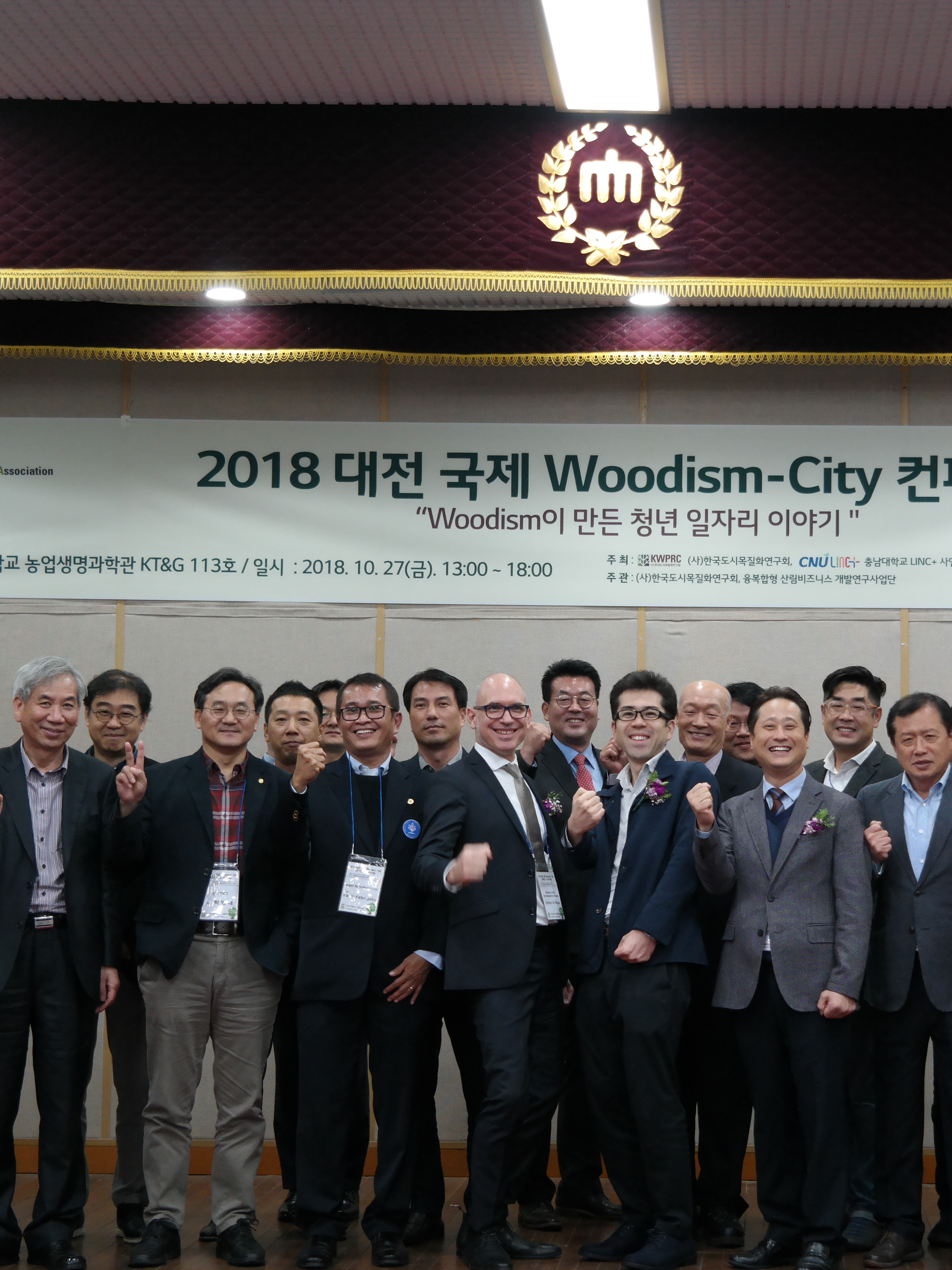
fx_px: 2677
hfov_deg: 20.1
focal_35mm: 73
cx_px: 651
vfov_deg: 26.7
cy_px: 638
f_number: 4.5
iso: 800
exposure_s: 1/60
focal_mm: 33
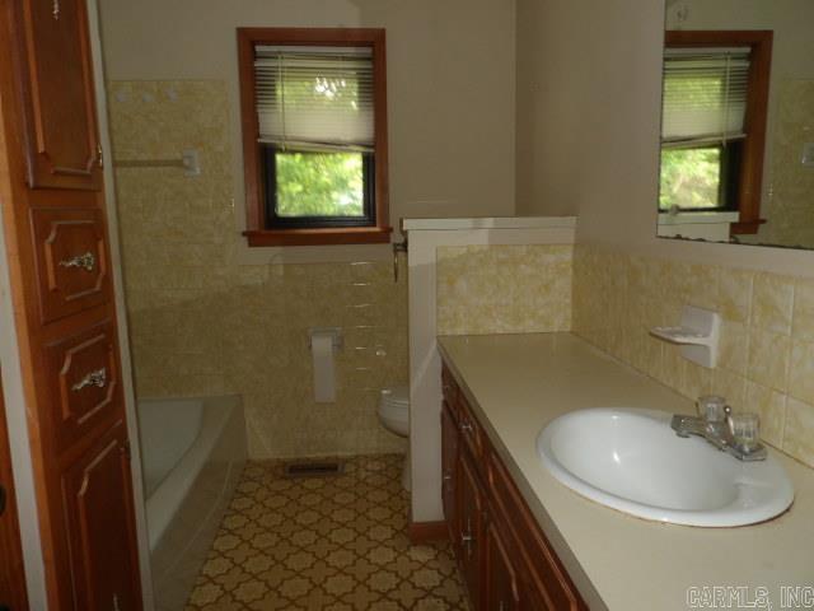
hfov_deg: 71.6
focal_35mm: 24
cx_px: 407
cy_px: 306
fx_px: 564
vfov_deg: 56.8
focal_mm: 4.3
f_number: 3.2
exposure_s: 1/33
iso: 200
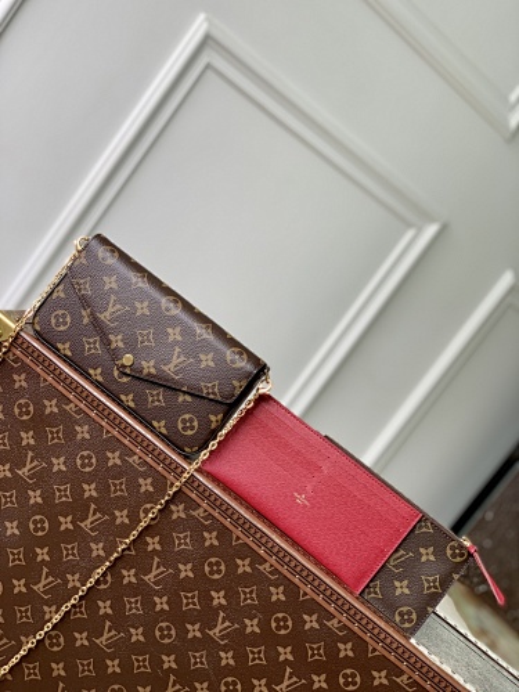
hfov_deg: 28.0
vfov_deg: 36.8
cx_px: 260
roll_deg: -36.4
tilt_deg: -7.0
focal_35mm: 52
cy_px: 346
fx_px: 1040
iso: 25
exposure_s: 1/122
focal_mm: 6
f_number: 2.4
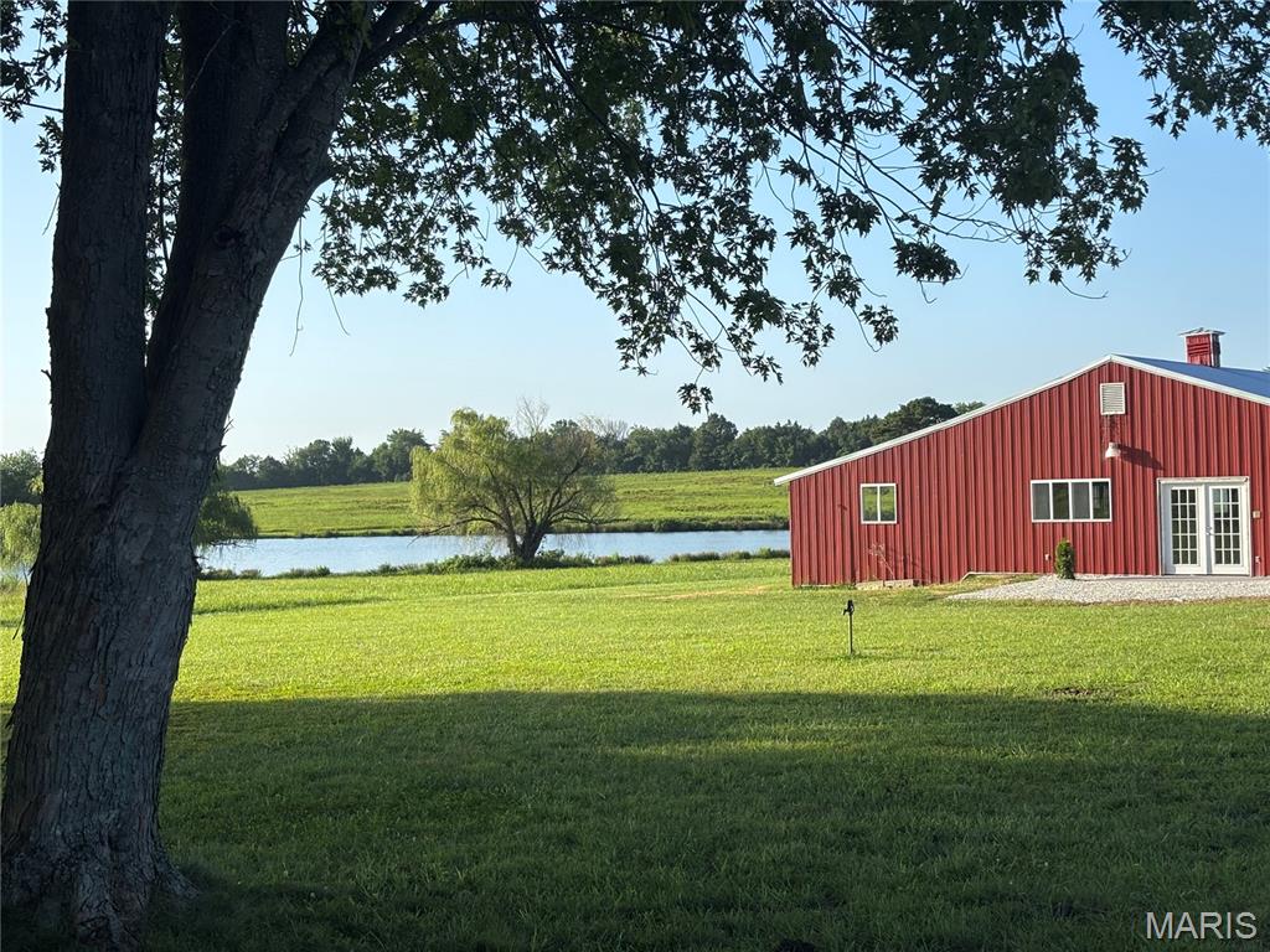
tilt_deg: +1.4
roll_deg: +1.6
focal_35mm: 52
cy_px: 476
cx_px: 635
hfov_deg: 36.8
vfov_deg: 28.0
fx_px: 1908
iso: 32
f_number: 1.6
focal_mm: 5.96
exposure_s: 1/1616
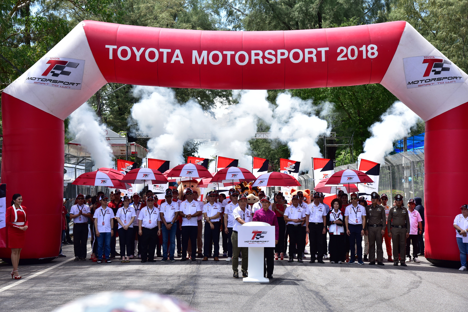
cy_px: 156
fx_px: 858
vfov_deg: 20.6
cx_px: 234
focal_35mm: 66
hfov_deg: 30.5
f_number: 9
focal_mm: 66
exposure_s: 1/320
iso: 400
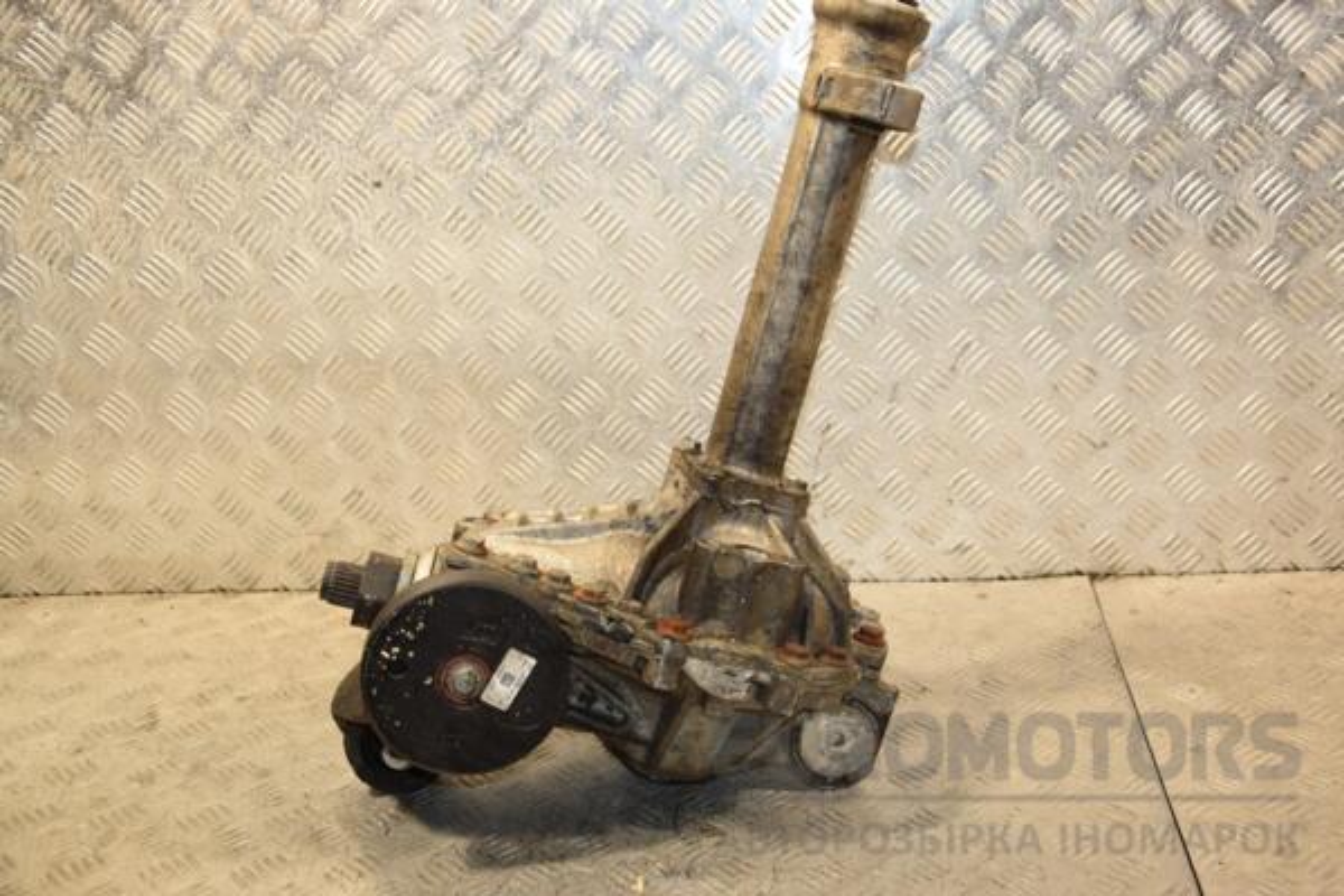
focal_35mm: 42
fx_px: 1568
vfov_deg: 31.9
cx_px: 672
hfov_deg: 46.4
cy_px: 448
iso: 800
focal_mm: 28
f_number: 5
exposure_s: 1/200
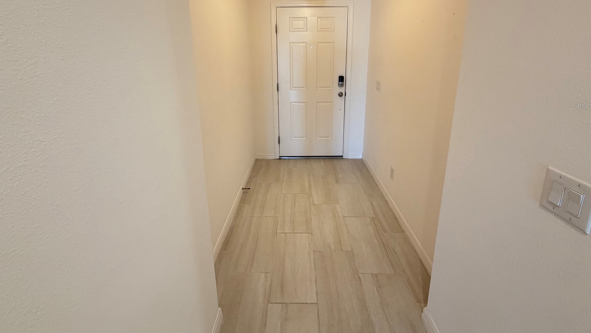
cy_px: 106
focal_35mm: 16
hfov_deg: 99.4
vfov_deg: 65.0
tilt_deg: -12.9
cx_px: 300
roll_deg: +0.7
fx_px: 251
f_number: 2.2
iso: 250
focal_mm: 2.22
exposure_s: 1/60
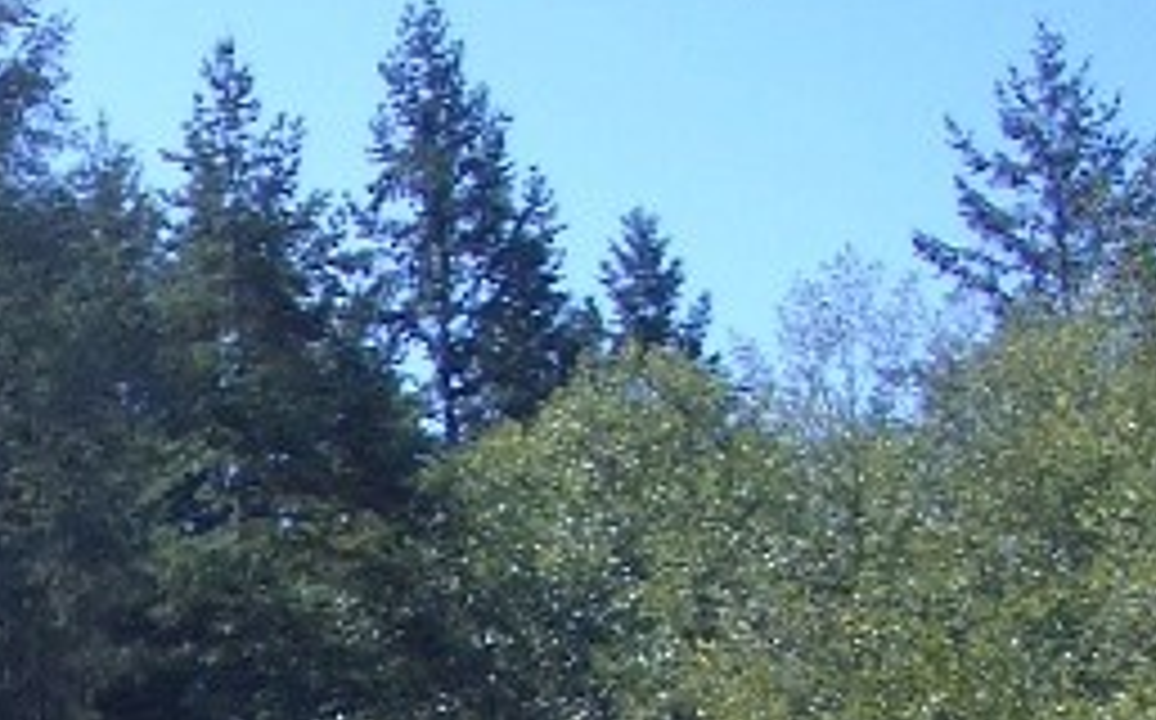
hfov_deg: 13.9
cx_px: -22
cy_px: 1449
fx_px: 4658
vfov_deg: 8.4
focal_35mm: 148
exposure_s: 1/640
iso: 50
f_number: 2.6
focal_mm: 5.8
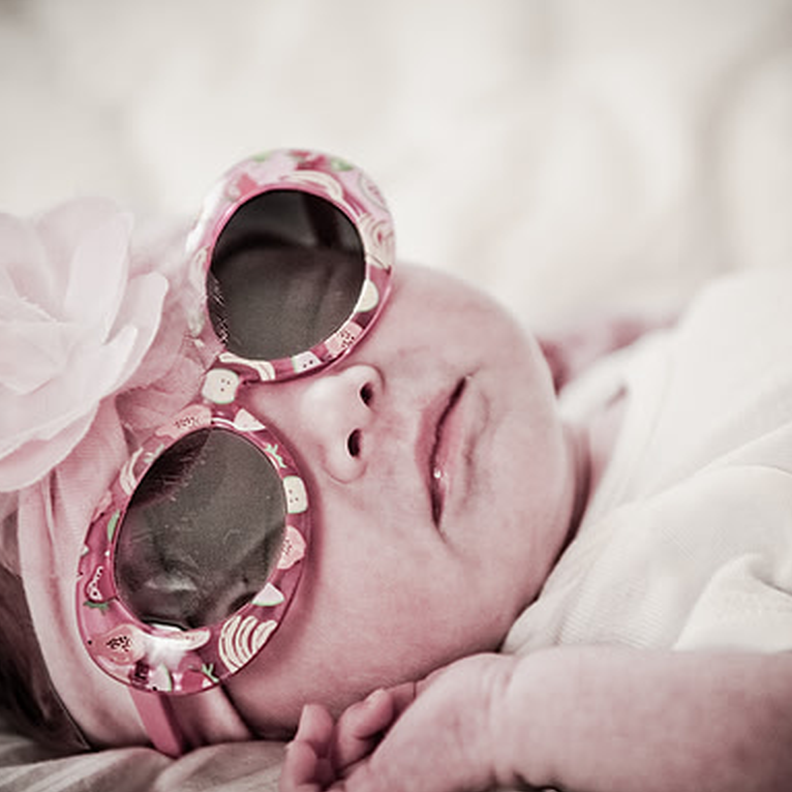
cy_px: 396
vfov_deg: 16.1
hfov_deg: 16.1
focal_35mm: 108
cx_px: 434
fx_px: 2796
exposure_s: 1/60
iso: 200
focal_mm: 56
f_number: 2.8
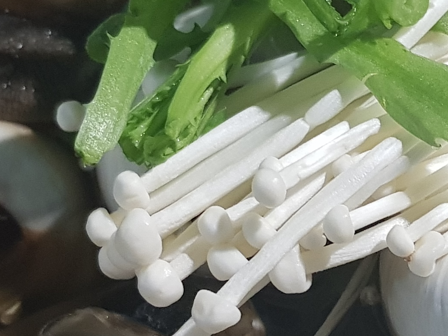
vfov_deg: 14.6
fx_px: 1307
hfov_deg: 19.3
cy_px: 248
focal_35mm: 101
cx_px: 341
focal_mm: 4.2
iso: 250
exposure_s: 1/17
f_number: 1.7
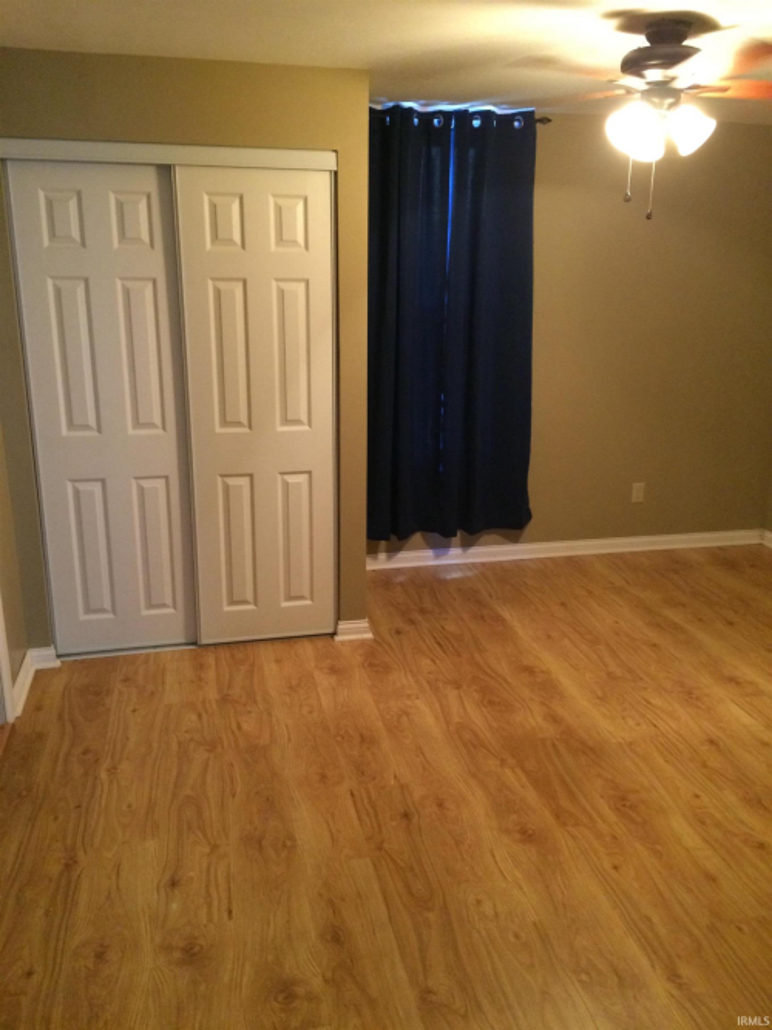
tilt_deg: -20.5
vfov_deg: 61.7
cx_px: 386
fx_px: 863
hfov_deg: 48.2
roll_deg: -1.7
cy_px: 515
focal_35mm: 29
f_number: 2.2
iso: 320
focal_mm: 4.15
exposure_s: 1/17
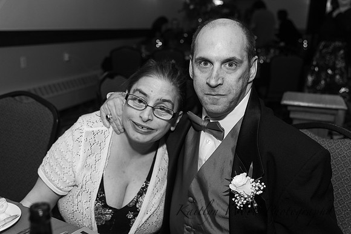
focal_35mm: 38
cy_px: 117
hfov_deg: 50.7
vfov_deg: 35.1
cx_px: 176
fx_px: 371
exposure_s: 1/200
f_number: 4
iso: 800
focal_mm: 38
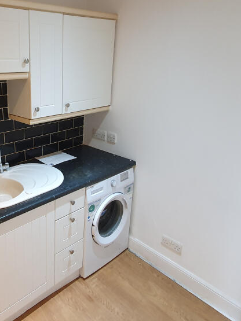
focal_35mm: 24
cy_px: 122
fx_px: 223
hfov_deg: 49.6
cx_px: 18
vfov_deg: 70.5
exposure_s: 1/33
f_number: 2.2
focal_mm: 1.8
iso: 320
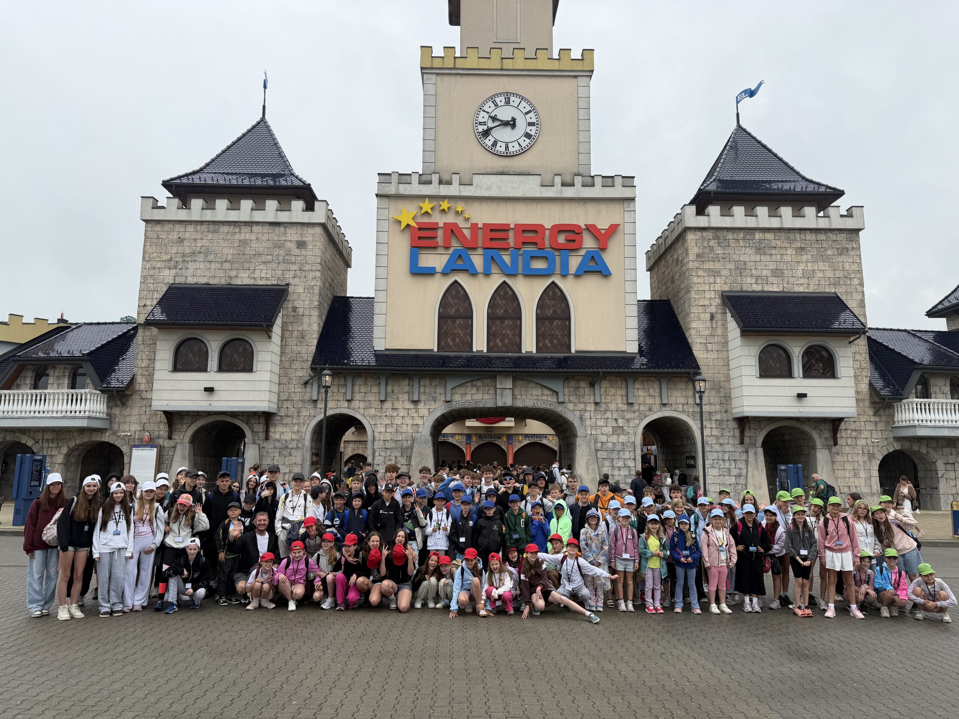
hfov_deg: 71.6
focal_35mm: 24
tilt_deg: +9.1
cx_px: 480
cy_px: 360
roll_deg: -0.3
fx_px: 665
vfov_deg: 56.8
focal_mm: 6.76
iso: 80
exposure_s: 1/2232
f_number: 1.78
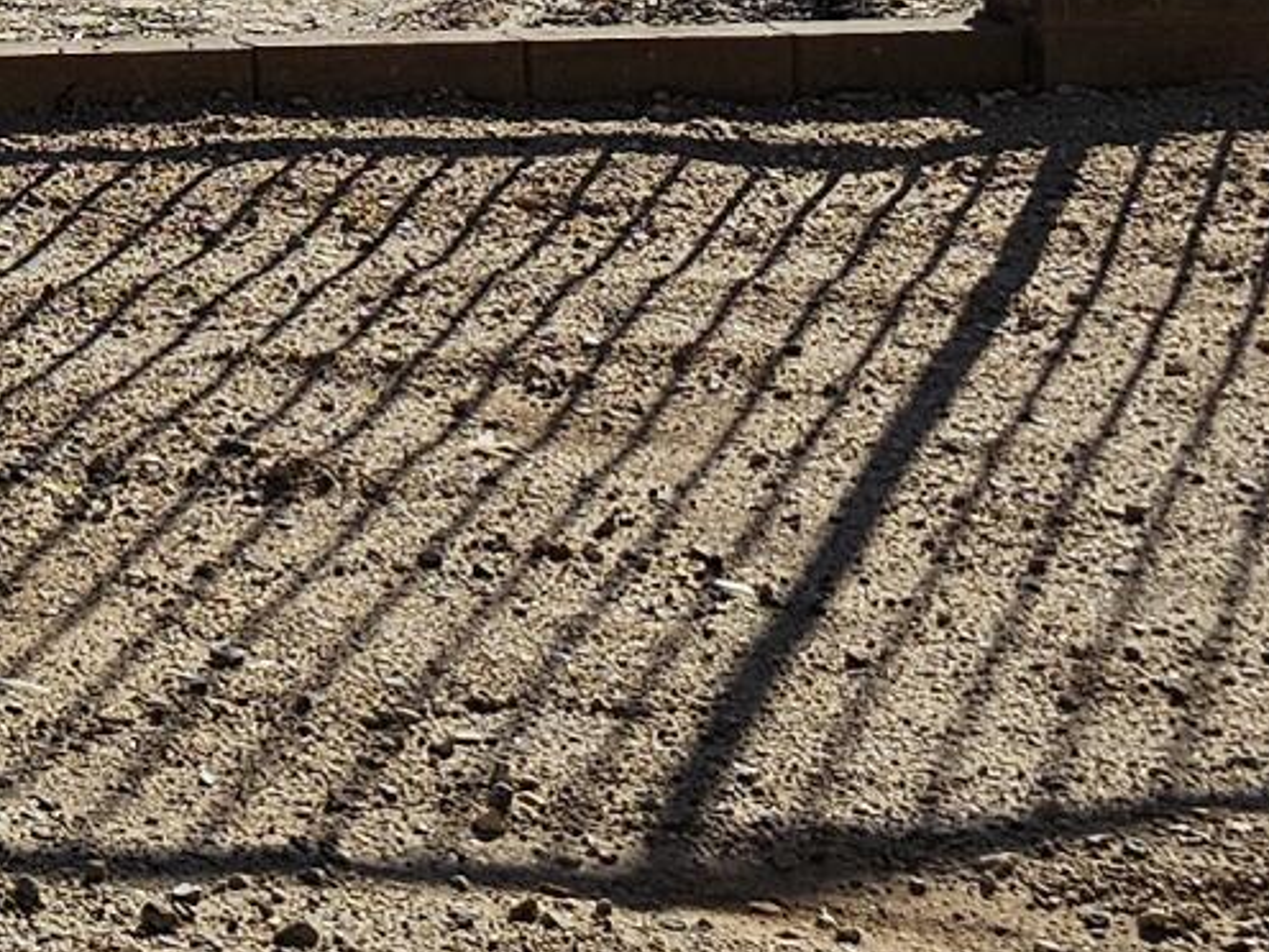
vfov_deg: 9.9
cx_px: -1077
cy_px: -990
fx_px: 5096
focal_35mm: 139
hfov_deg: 12.8
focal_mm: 6.3
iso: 10
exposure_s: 1/1000
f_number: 1.7
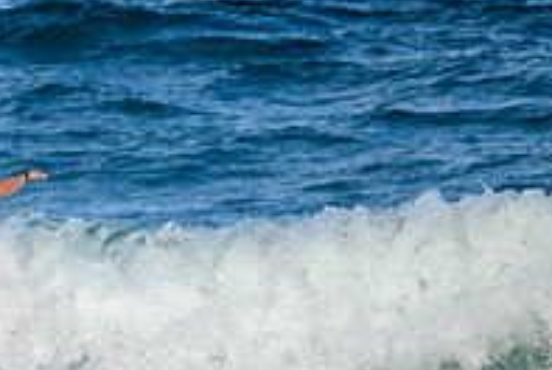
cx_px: -185
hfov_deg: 0.9
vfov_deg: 0.6
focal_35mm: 2352
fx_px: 36118
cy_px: 380
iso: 1600
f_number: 11
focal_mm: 800
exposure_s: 1/1600
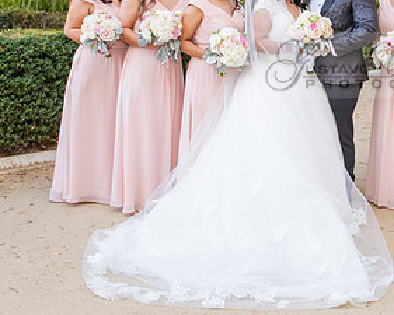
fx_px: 700
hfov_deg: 30.7
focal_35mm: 60
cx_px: 317
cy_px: 88
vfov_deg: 25.2
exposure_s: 1/200
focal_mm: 27
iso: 640
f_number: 4.5
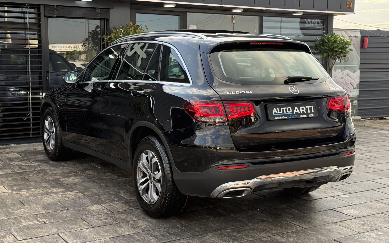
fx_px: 541
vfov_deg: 25.3
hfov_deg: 39.6
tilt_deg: -6.5
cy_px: 109
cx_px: 195
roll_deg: -0.3
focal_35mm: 51
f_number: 1.78
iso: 100
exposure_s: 1/740
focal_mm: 6.76
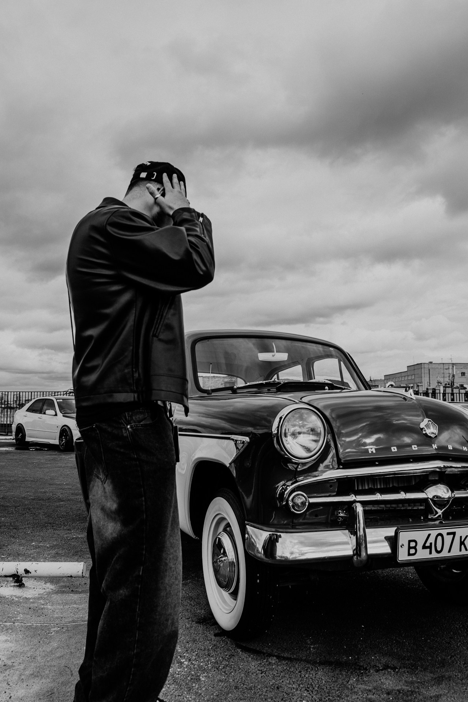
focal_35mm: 29
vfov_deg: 63.0
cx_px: 234
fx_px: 573
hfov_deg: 44.4
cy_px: 351
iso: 100
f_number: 5.6
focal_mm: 29.4
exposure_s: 1/200
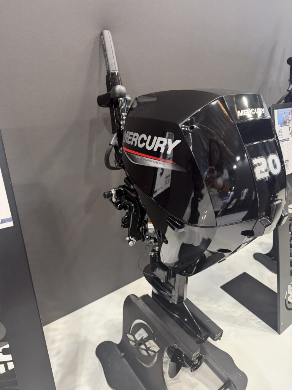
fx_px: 270
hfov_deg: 56.8
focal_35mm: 24
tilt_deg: -25.7
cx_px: 146
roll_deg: -3.4
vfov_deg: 71.6
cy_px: 195
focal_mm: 6.76
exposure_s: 1/50
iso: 160
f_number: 1.78
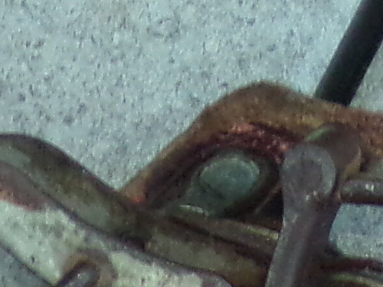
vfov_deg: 2.6
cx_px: 679
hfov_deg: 3.4
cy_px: 45
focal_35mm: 575
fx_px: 6363
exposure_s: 1/100
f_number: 3.9
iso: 200
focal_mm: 13.3
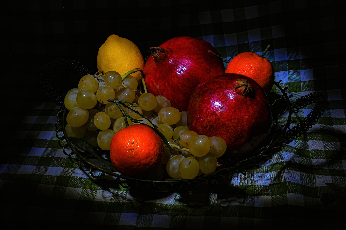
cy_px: 115
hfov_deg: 36.9
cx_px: 173
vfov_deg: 25.0
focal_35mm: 54
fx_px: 519
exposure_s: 30
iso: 200
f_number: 18
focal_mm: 54
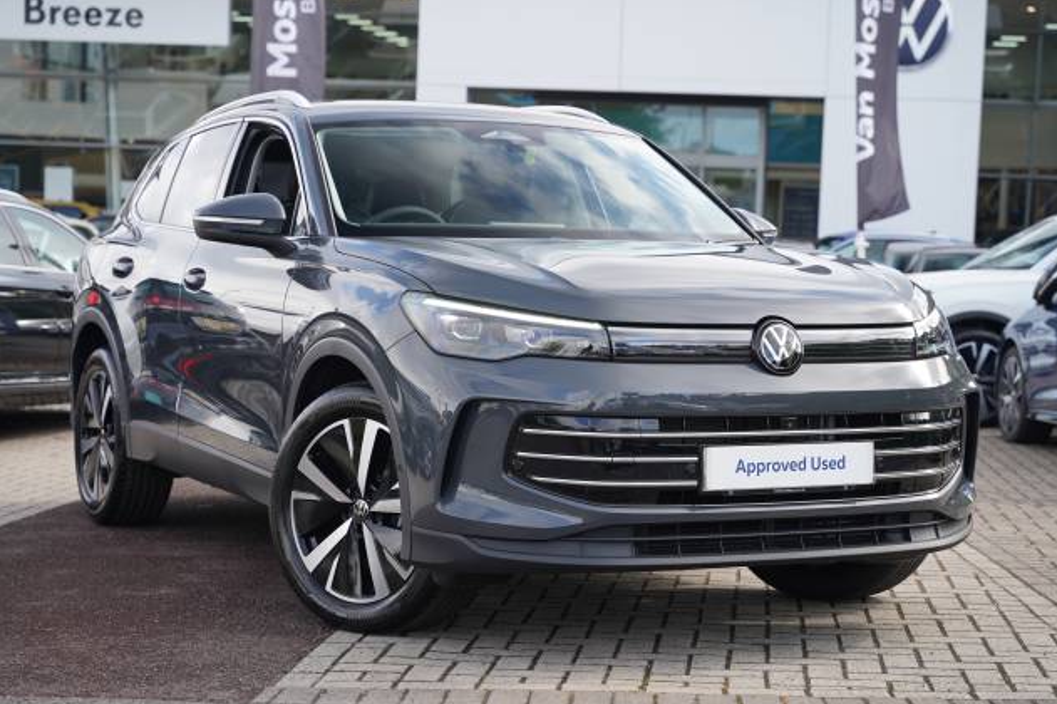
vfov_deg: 19.2
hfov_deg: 28.5
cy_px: 352
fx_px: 2083
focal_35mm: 71
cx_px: 534
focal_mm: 70
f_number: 4
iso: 160
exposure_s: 1/160
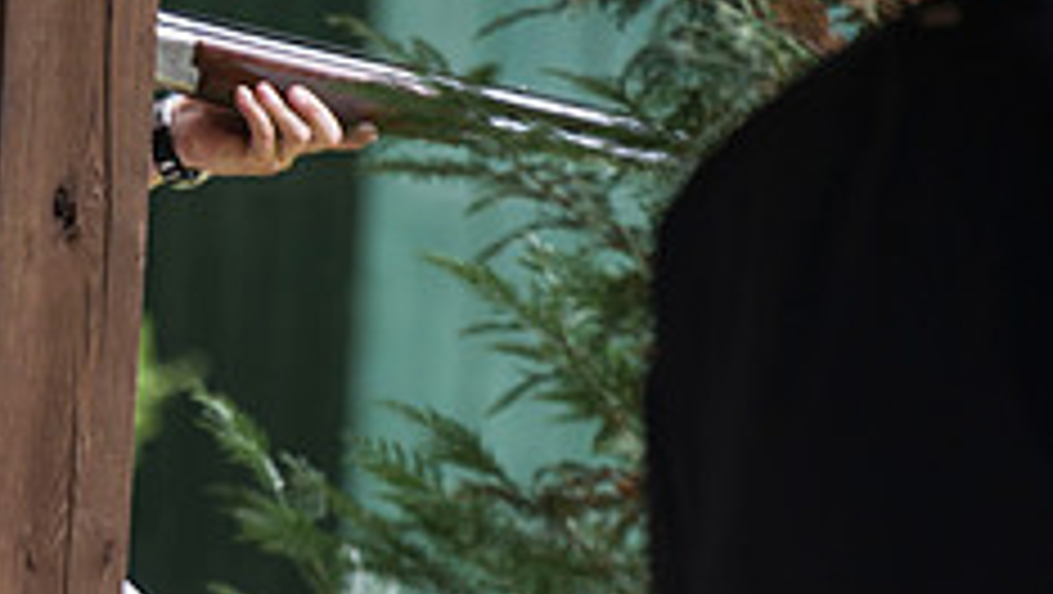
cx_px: -72
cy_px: 333
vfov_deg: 2.5
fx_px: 13775
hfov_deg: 4.4
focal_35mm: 493
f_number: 3.5
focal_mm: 190
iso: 200
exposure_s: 1/80
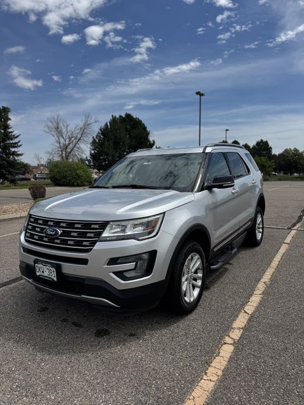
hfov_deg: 56.8
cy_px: 202
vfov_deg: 71.6
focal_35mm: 24
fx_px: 281
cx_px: 152
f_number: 1.78
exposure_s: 1/7937
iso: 80
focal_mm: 6.76
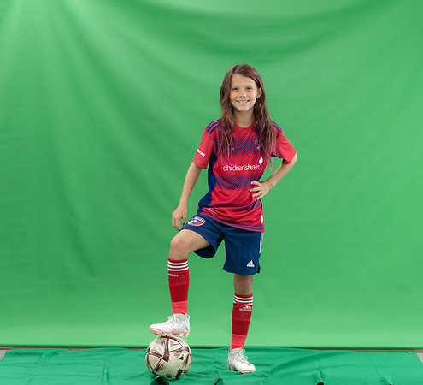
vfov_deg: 18.2
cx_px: 222
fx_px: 1202
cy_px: 198
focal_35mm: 91
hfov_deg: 20.0
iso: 1000
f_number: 2.8
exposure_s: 1/250
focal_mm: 70
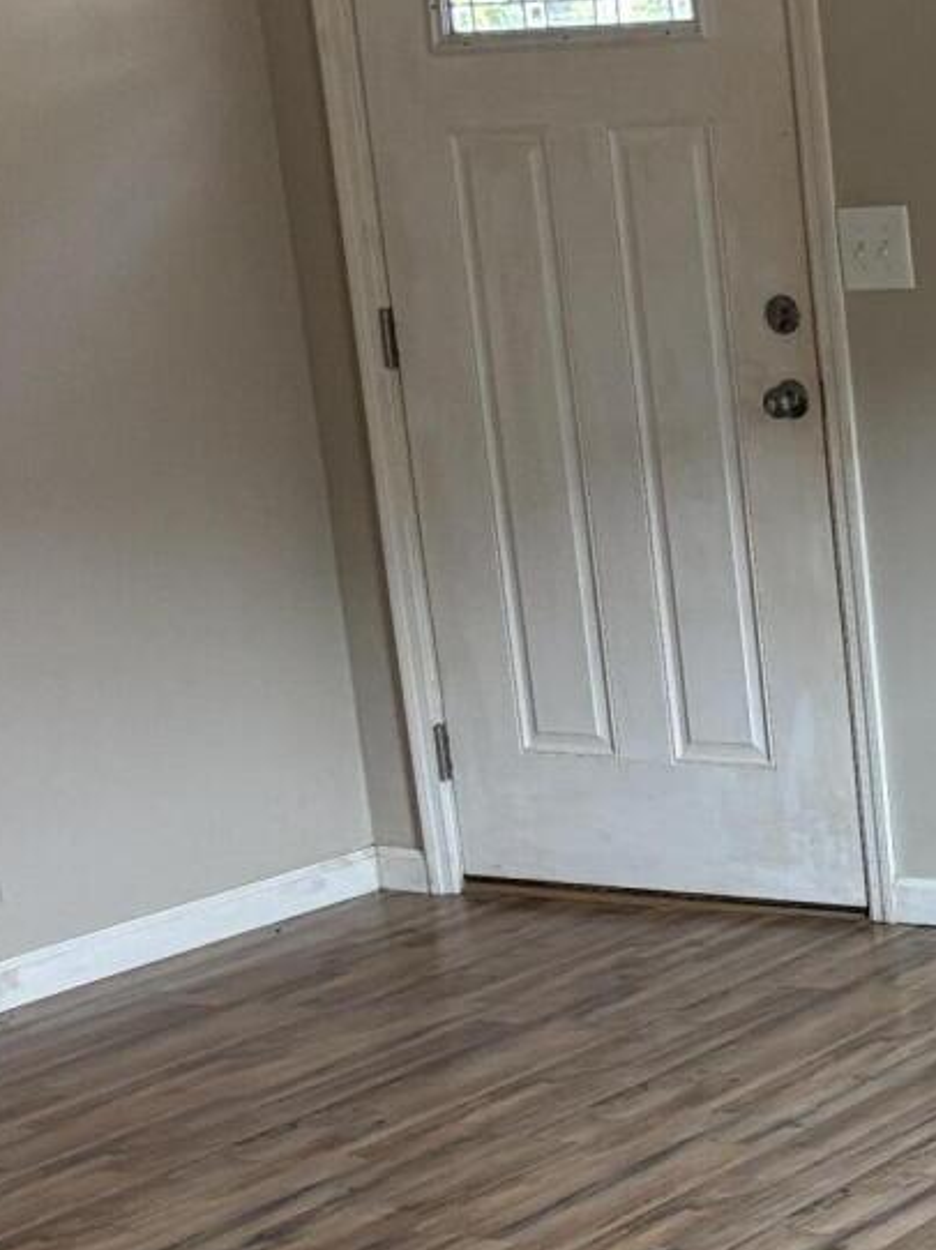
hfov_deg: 14.8
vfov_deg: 20.0
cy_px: 1142
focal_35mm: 96
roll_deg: +4.5
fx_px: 3464
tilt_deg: -14.3
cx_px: 1197
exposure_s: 1/121
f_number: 1.6
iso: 125
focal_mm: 5.96
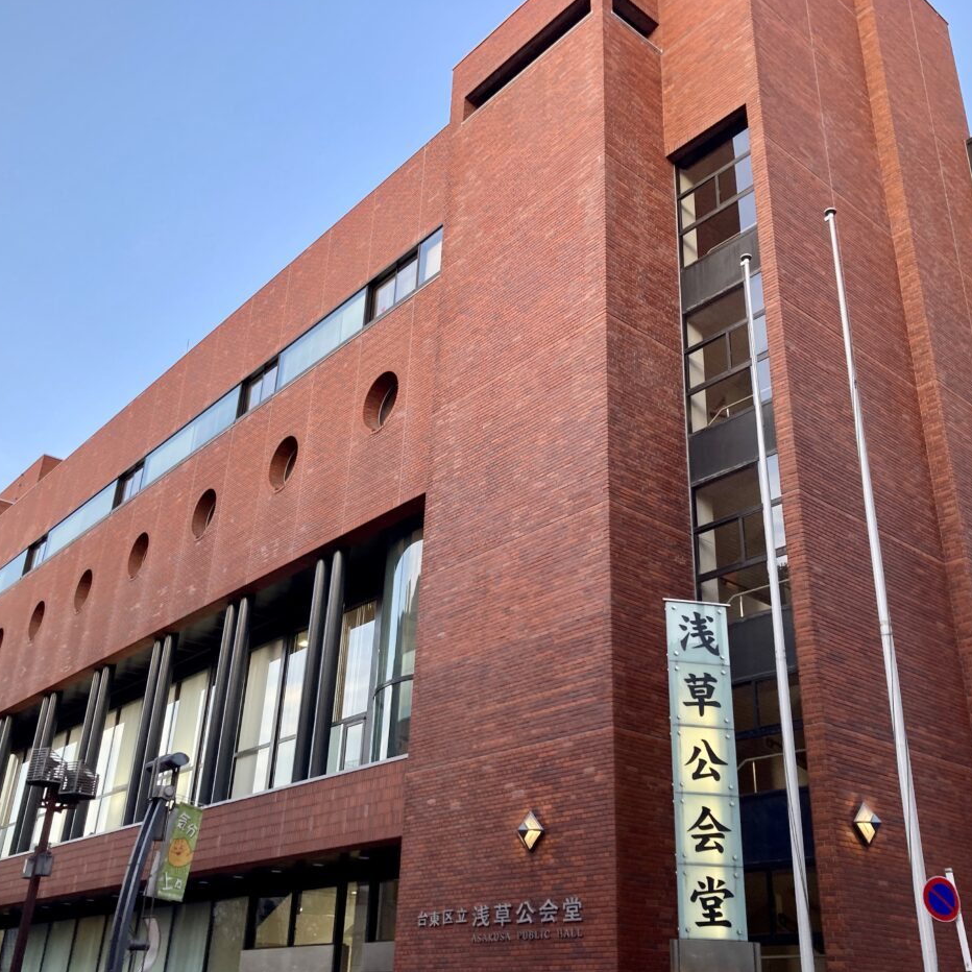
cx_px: 519
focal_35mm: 34
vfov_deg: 48.5
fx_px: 1080
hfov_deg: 48.4
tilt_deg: +28.5
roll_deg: -2.8
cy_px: 489
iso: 50
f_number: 1.8
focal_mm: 3.99
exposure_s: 1/120
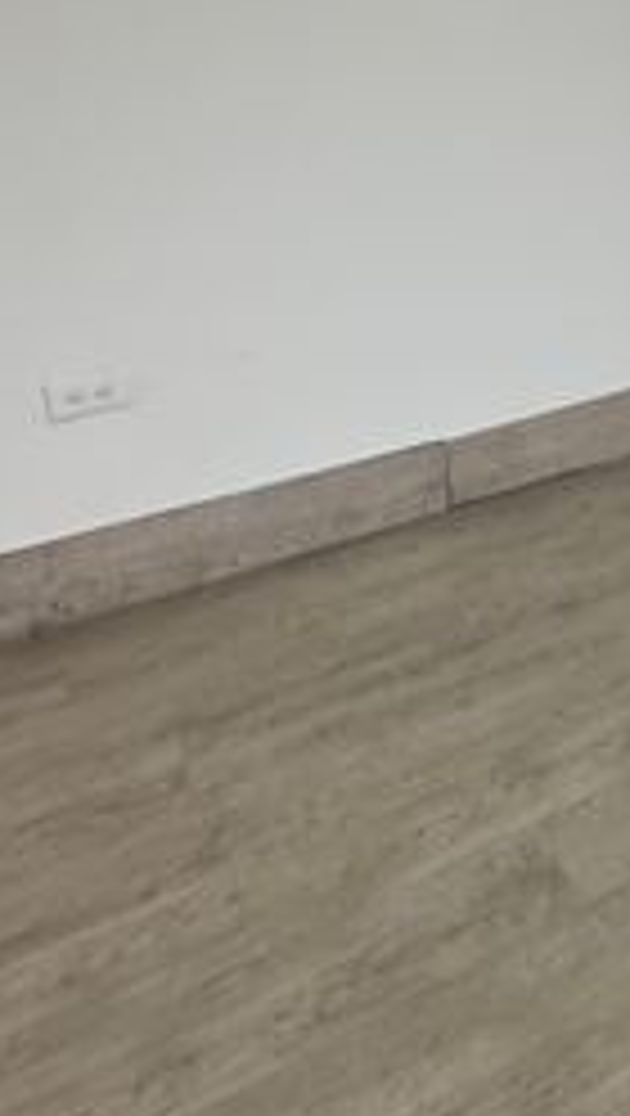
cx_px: 1055
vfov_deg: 44.8
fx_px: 1214
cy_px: 108
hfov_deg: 21.7
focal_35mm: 41
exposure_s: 1/99
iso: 50
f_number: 2.2
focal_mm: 2.22
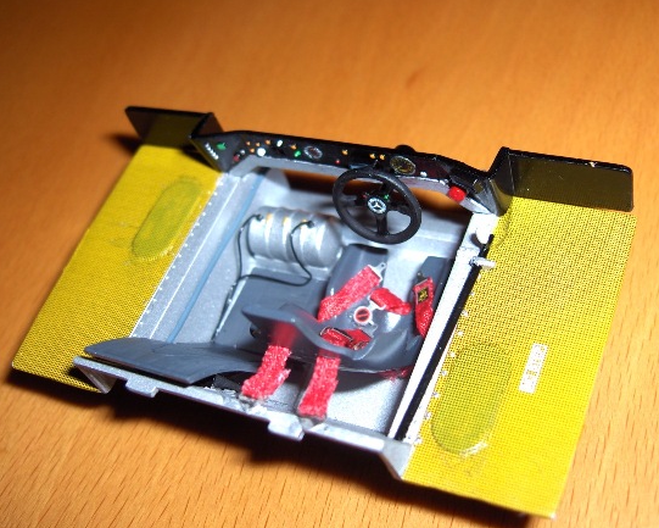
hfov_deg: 41.1
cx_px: 330
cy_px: 288
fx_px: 878
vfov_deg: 33.4
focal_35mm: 45
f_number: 4.8
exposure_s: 1/60
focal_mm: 8
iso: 100
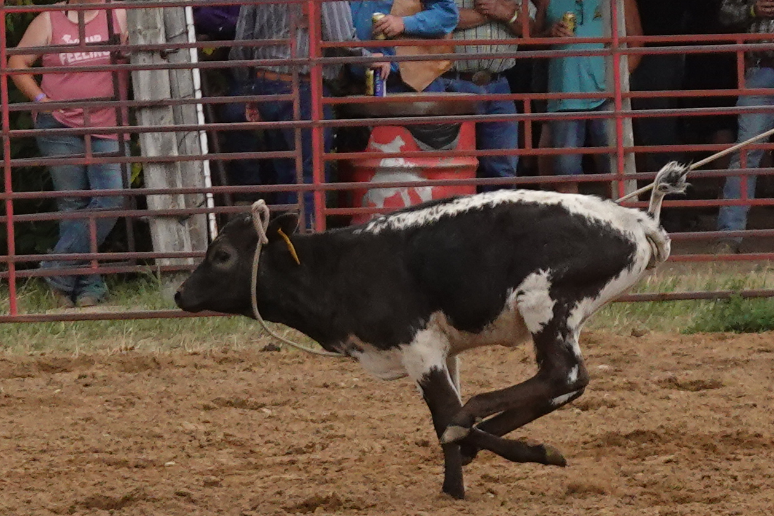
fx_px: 11115
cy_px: 150
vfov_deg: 2.7
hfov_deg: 4.0
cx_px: 1185
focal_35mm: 517
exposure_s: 1/2000
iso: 640
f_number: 4.5
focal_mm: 43.55
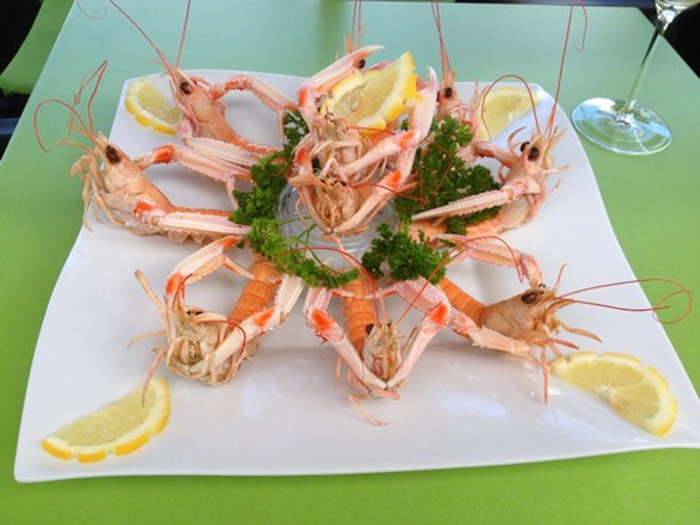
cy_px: 262
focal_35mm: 35
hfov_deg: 52.6
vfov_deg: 40.7
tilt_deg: -45.5
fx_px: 708
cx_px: 350
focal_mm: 4.28
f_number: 2.4
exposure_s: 1/308
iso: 50
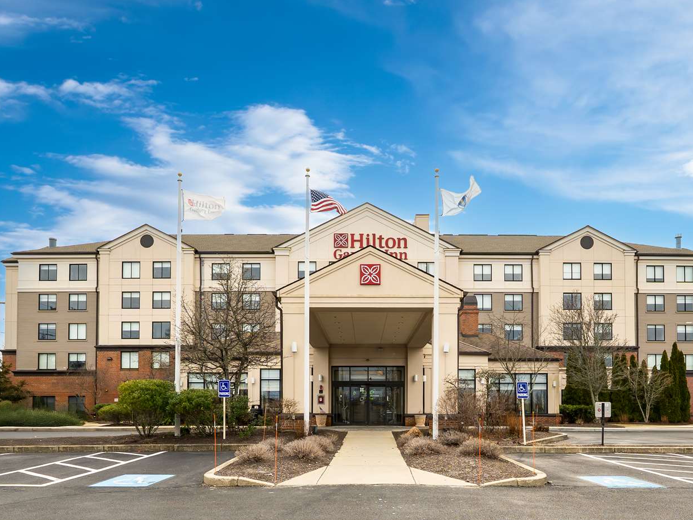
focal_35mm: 14
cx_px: 355
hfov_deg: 102.0
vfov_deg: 85.6
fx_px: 280
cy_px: 270
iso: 100
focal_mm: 12
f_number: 8
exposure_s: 1/50
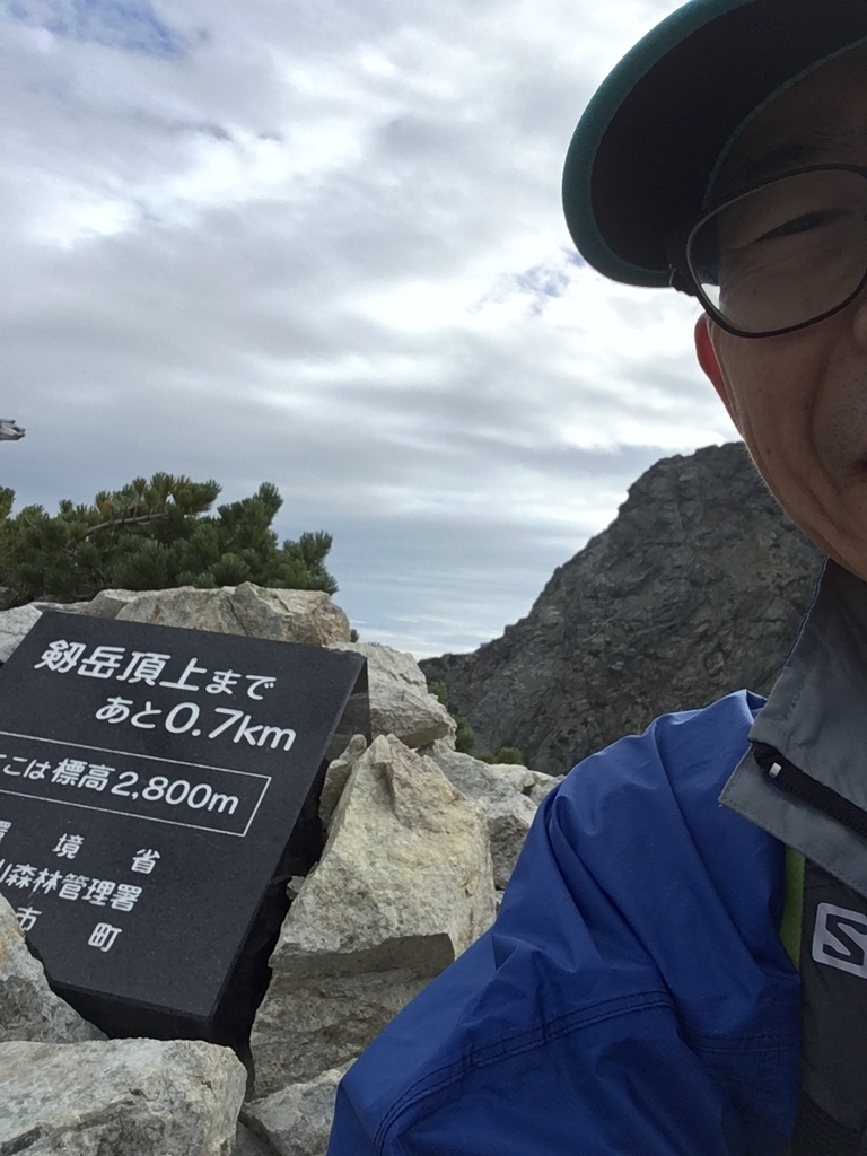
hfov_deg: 45.4
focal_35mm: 31
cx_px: 434
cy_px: 578
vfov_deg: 58.4
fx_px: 1035
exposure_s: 1/1038
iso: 50
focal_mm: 2.15
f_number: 2.4
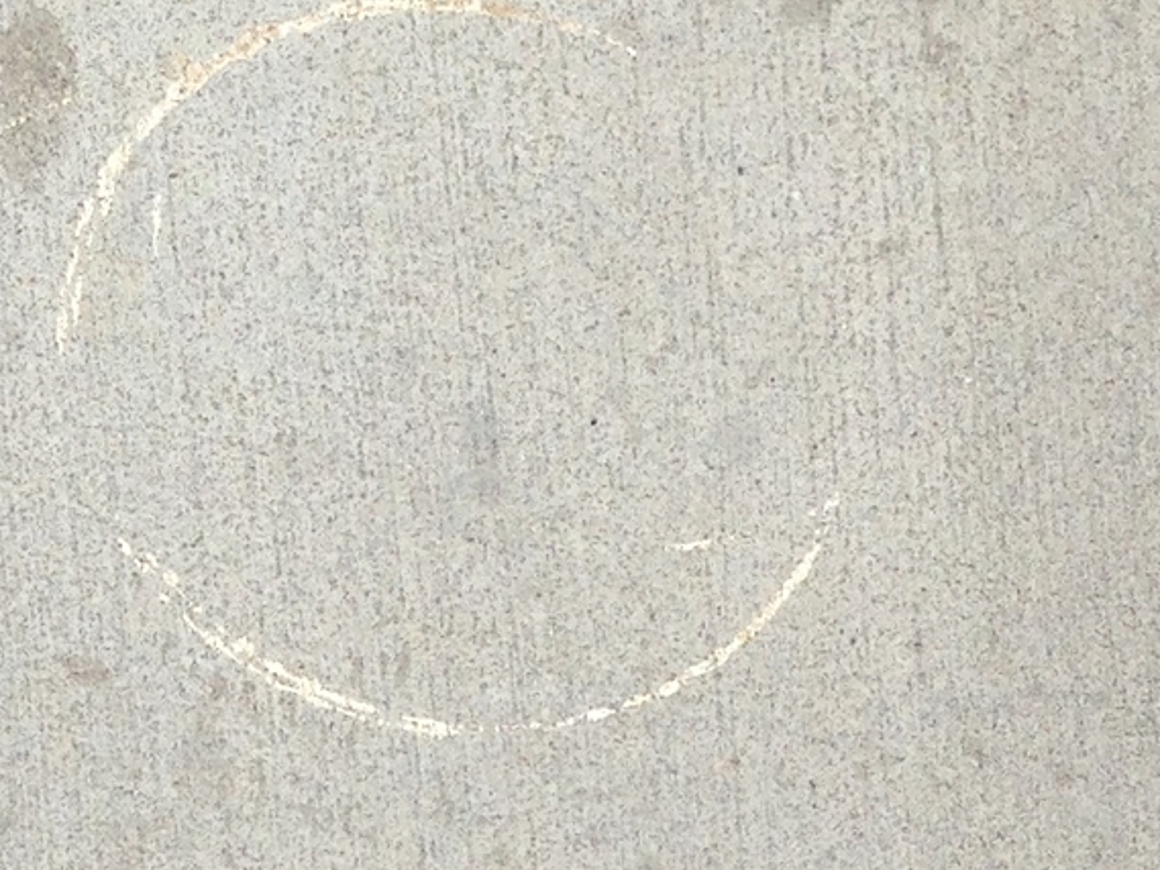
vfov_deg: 9.6
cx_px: -18
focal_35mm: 145
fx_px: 4860
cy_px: 1731
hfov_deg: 13.4
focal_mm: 4.13
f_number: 2.4
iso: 50
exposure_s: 1/3390
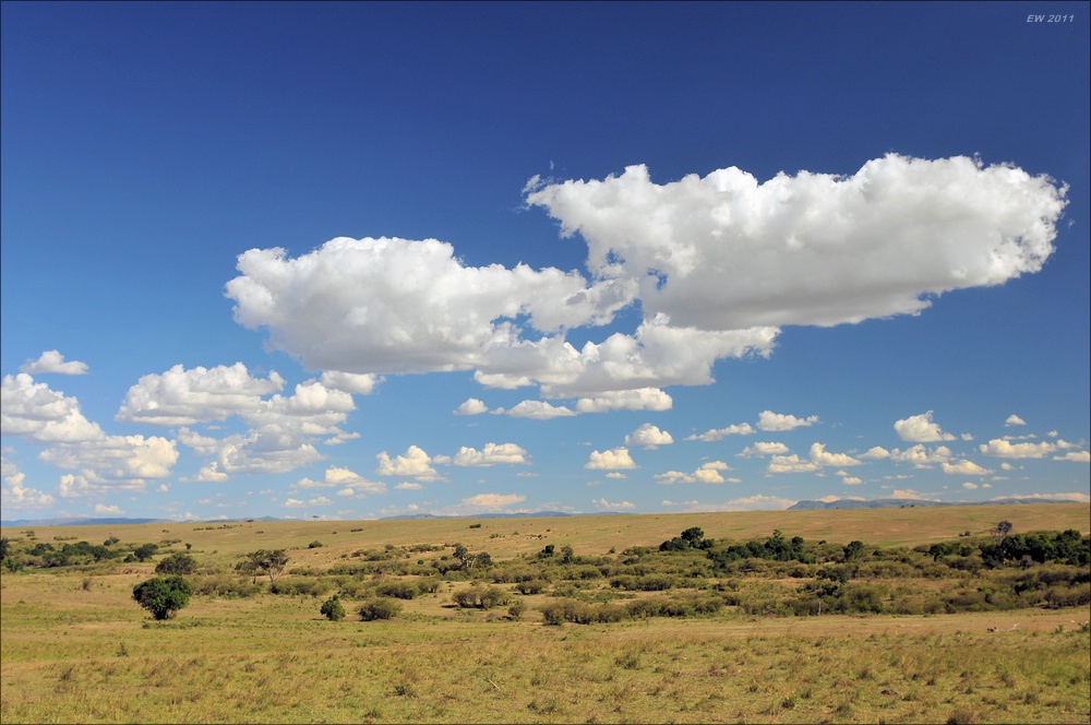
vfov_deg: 32.9
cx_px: 546
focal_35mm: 40
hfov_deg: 48.0
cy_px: 362
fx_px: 1226
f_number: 4.5
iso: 200
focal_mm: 27
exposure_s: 1/640
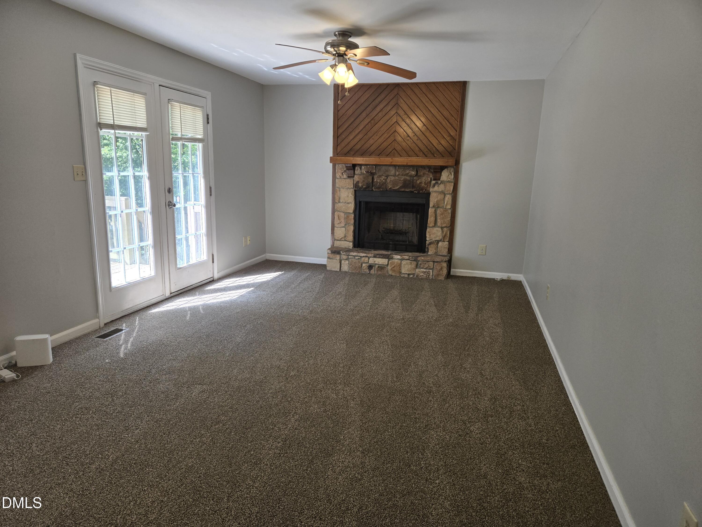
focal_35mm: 23
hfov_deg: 73.9
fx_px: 466
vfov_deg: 58.9
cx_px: 351
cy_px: 264
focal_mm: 5.4
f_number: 1.8
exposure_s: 1/180
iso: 100
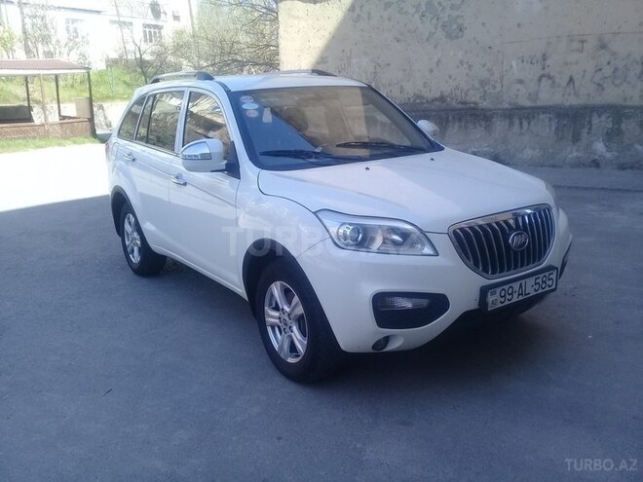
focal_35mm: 31
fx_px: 576
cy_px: 241
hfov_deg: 58.4
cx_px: 322
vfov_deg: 45.4
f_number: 2.2
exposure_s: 1/370
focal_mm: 3.3
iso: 50
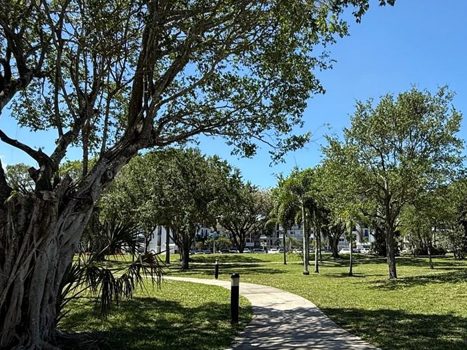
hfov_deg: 55.7
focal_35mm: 32
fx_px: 432
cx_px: 309
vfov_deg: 44.1
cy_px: 191
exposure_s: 1/1167
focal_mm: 2.22
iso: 50
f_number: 2.2
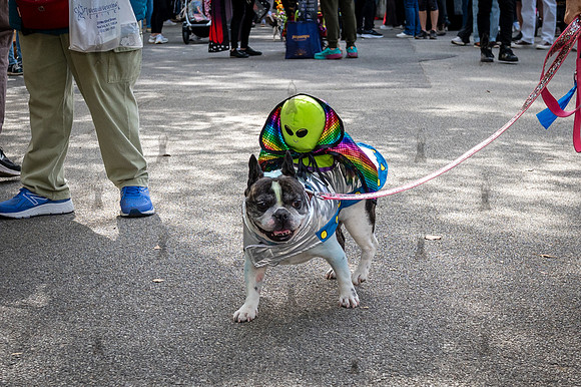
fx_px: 1239
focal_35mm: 77
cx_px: 254
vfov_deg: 17.7
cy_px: 212
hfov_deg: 26.4
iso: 1000
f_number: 5
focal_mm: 35
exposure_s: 1/1000
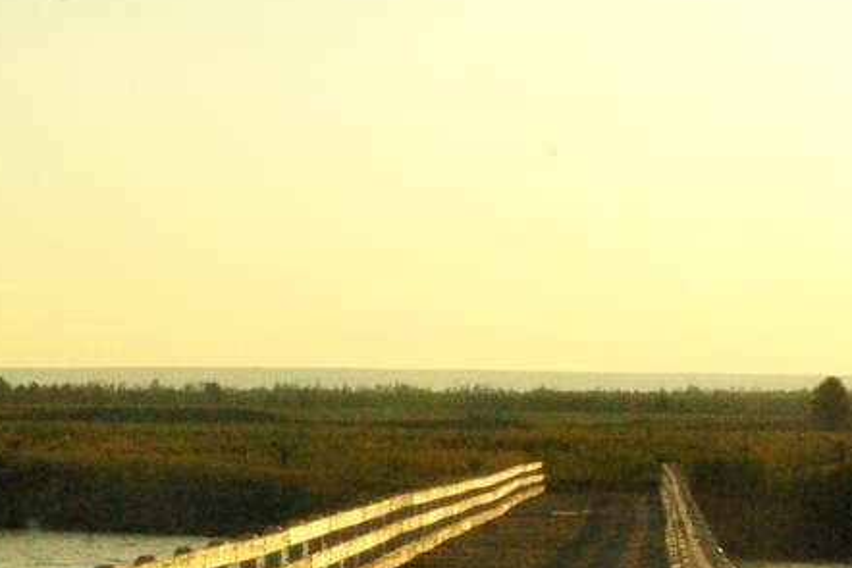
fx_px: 3079
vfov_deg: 10.5
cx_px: 187
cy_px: 402
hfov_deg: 15.7
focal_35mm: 130
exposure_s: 1/350
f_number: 27
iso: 1600
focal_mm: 21
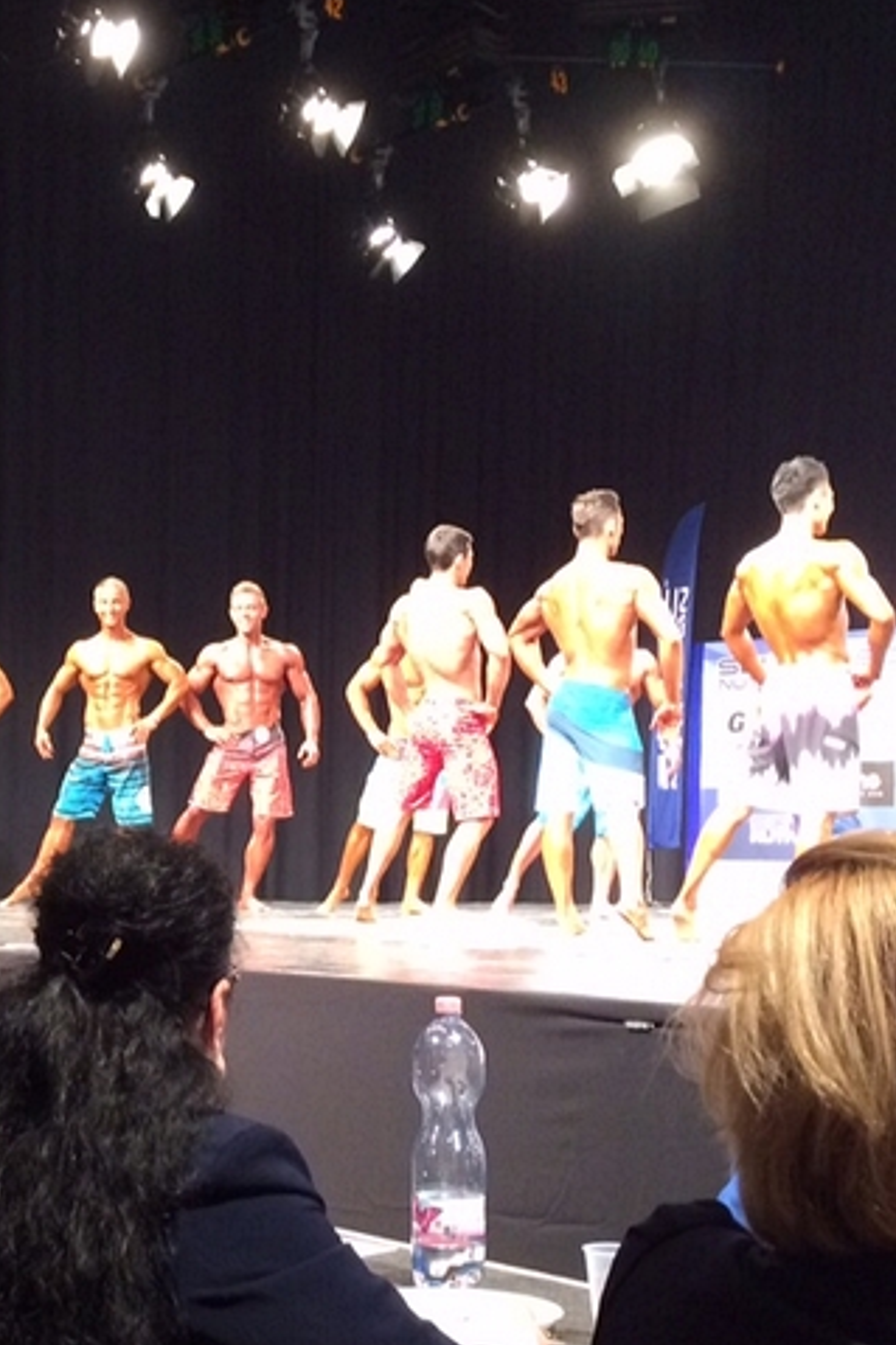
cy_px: 834
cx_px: 8
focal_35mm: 63
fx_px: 2354
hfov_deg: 20.9
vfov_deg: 31.8
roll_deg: -0.8
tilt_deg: -0.3
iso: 320
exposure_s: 1/33
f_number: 2.2
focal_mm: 4.15
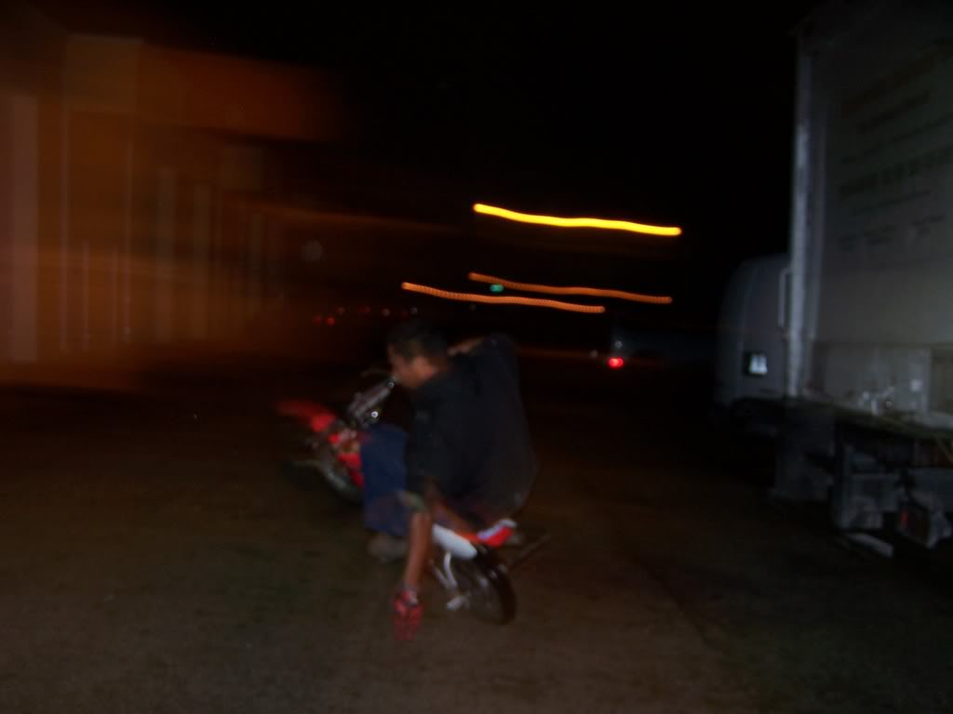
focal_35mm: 38
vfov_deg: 37.7
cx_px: 476
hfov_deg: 49.0
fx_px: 1046
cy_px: 357
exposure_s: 1/2
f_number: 2.8
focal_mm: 6.3
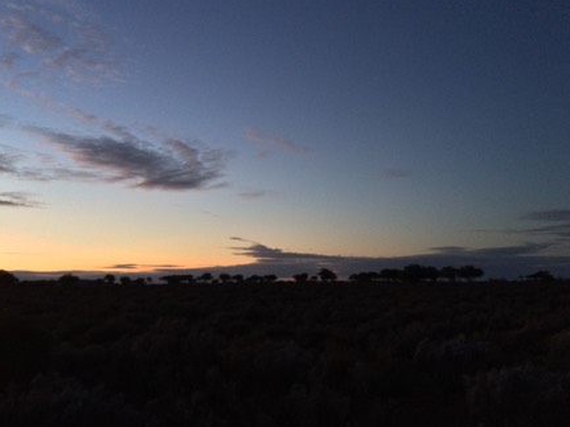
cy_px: 185
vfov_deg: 40.6
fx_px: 576
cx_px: 247
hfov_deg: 52.5
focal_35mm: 35
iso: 320
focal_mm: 4.15
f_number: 2.2
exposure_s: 1/20
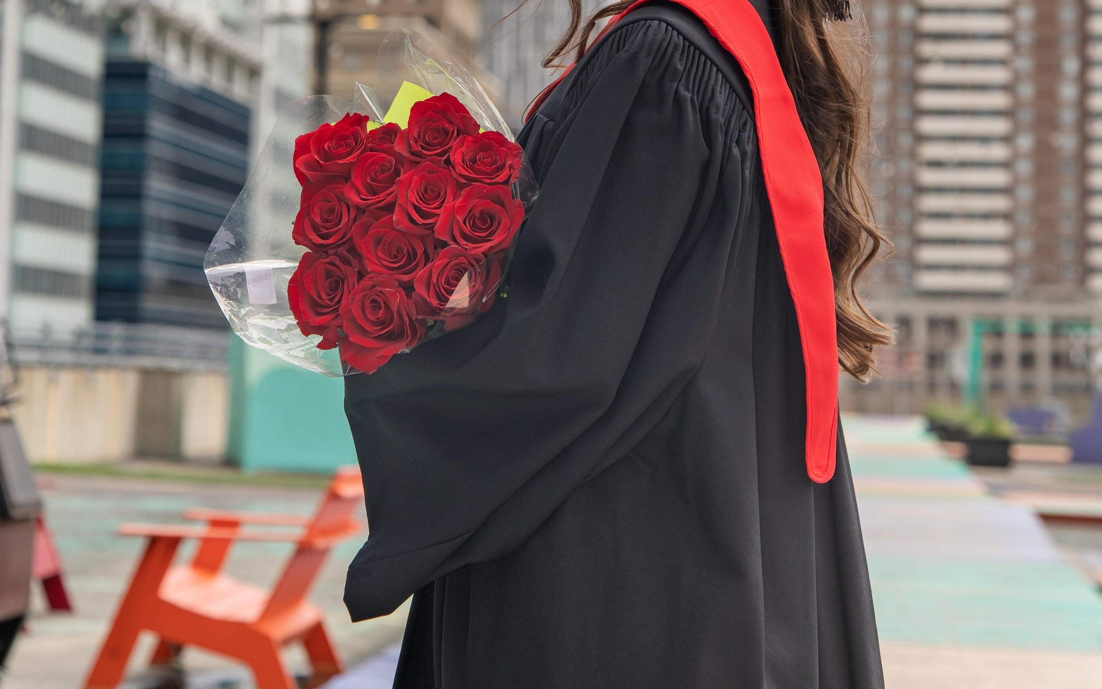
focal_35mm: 105
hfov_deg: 19.8
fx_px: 3153
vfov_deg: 12.3
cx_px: 555
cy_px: -38
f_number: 4.5
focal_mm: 68
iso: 100
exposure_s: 1/1000
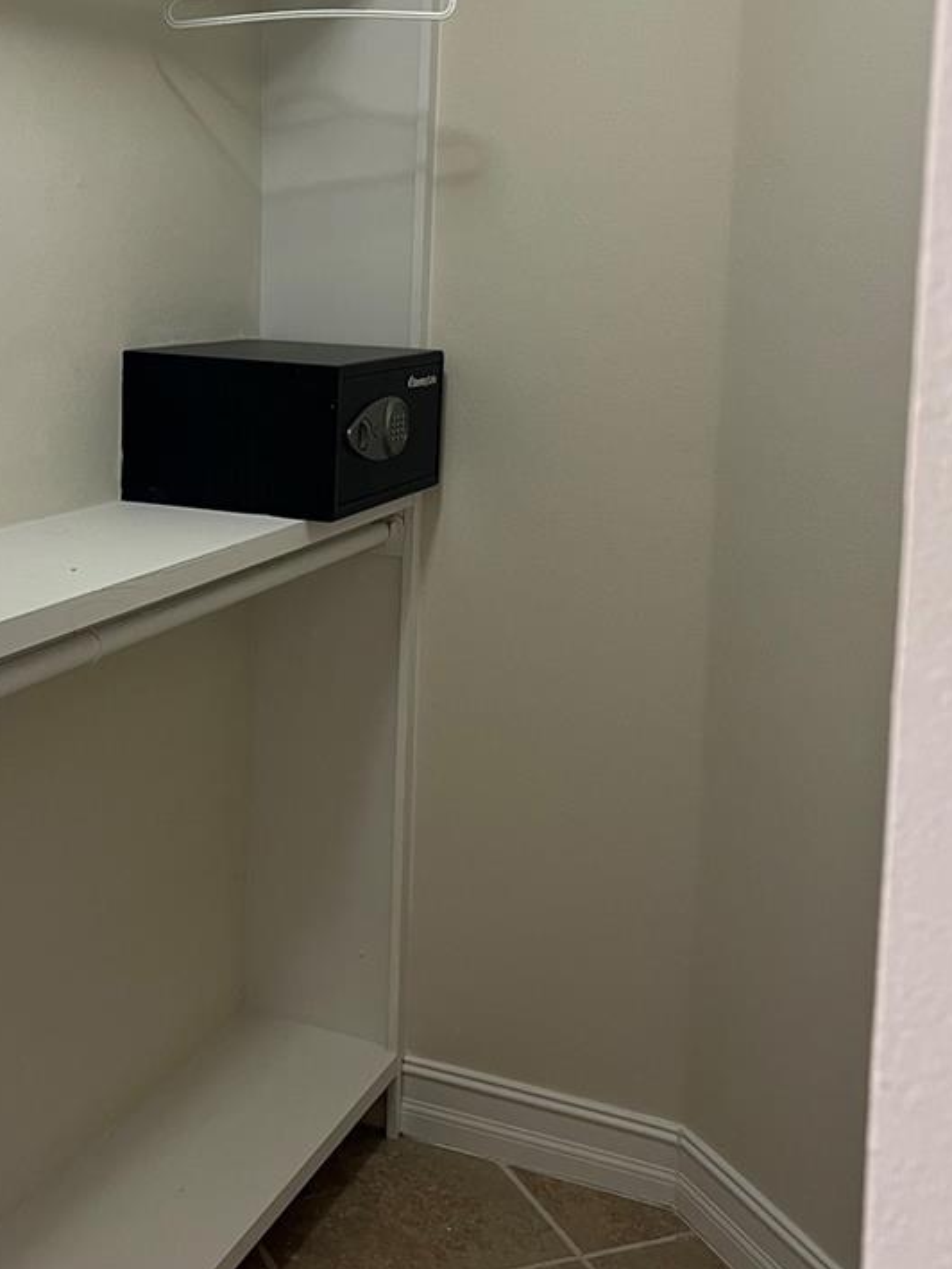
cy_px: 440
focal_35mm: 44
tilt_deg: -8.2
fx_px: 1613
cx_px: 306
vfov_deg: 42.5
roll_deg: -0.9
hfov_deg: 32.6
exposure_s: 1/60
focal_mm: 5.7
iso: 160
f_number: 1.5
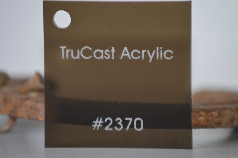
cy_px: 79
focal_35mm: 300
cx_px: 119
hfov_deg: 6.9
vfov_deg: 4.6
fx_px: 1982
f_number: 5.6
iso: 800
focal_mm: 200
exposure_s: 1/60
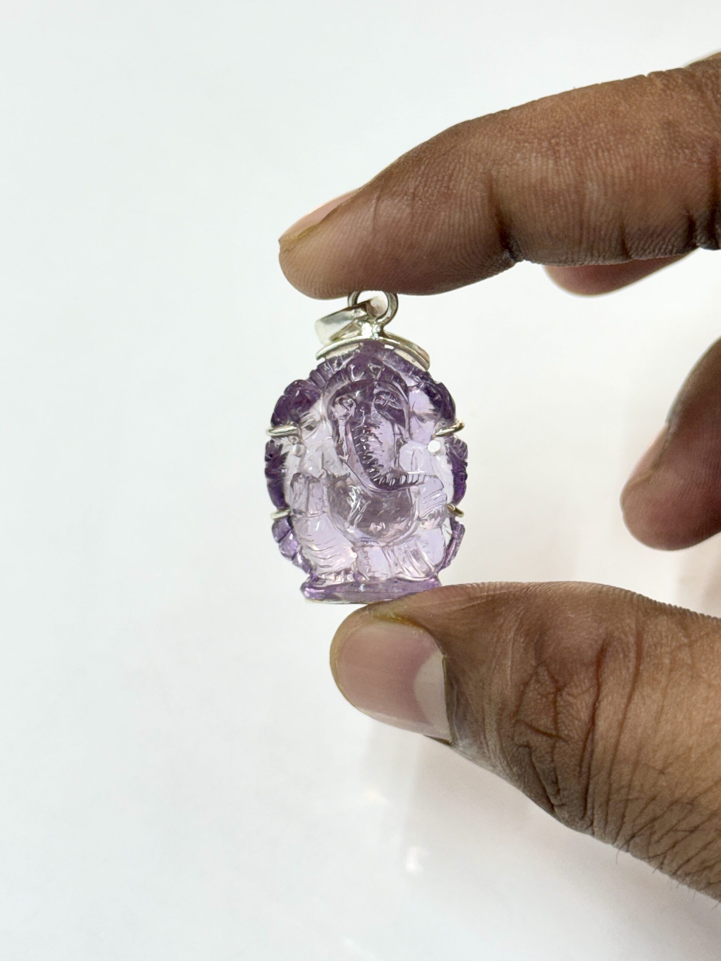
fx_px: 1333
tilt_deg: -50.6
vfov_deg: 39.7
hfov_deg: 30.3
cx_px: 360
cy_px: 480
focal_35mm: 48
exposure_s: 1/100
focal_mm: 6.76
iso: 64
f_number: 1.78
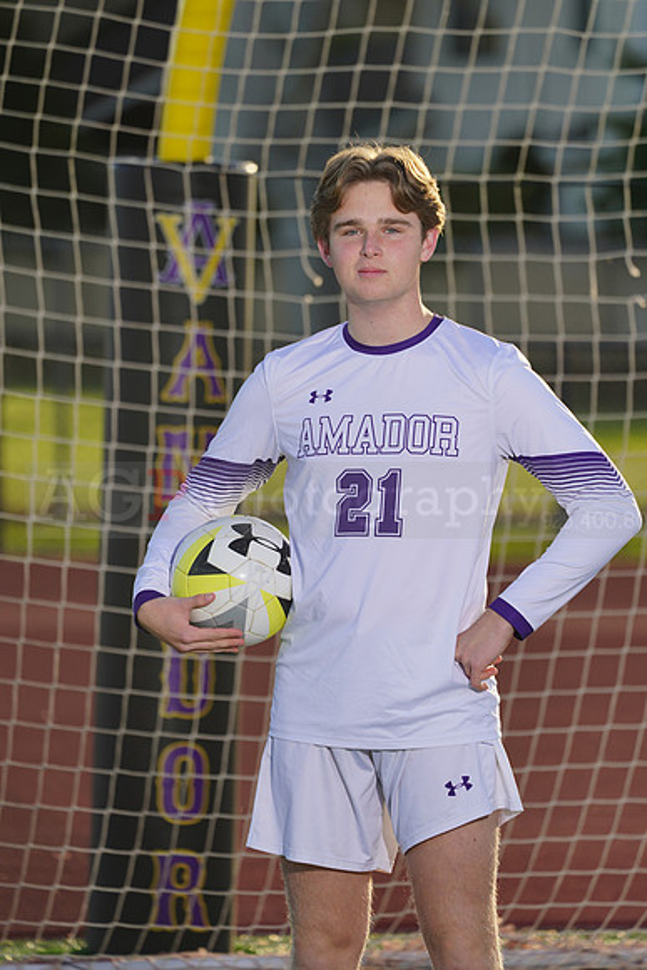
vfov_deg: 5.2
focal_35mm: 400
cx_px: 324
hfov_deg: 3.4
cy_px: 485
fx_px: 10776
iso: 100
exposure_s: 1/200
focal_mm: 400
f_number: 8
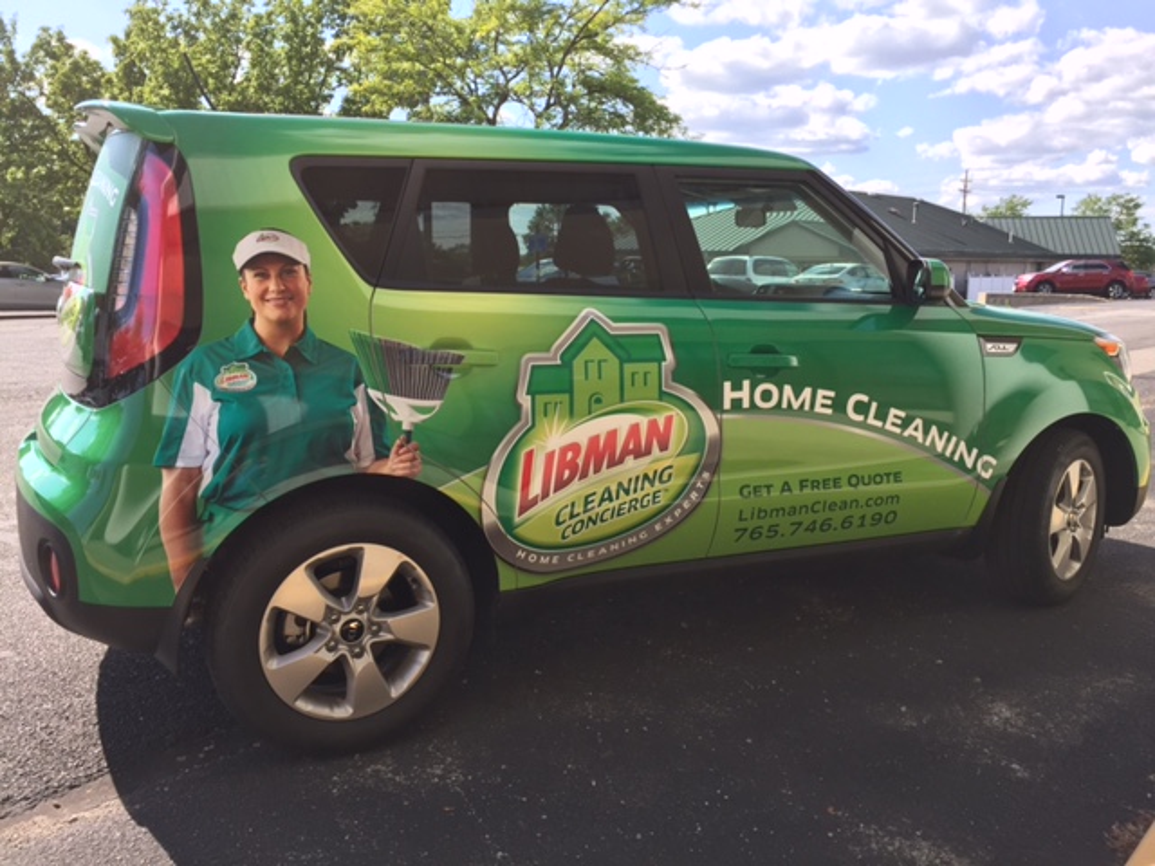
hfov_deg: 61.7
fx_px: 968
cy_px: 433
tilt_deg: -8.0
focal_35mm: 29
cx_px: 578
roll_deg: -1.0
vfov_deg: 48.2
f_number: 2.2
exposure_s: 1/860
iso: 32
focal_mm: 4.15
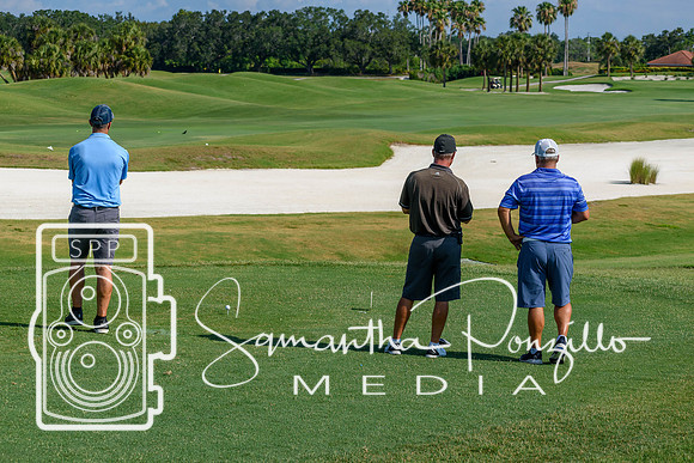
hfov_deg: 18.2
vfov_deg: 12.2
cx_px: 347
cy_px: 232
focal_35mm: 112
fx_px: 2169
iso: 200
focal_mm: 75
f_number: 8
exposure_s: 1/1000
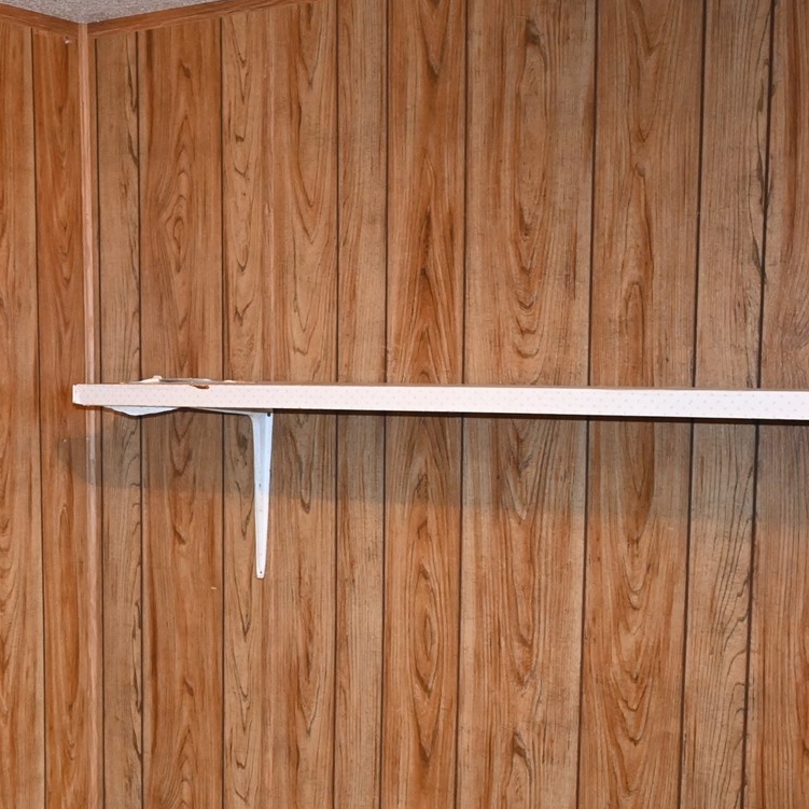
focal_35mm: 59
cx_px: 147
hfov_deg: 28.4
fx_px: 1560
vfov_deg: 28.8
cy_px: 553
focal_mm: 16
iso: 2000
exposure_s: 1/60
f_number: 3.5
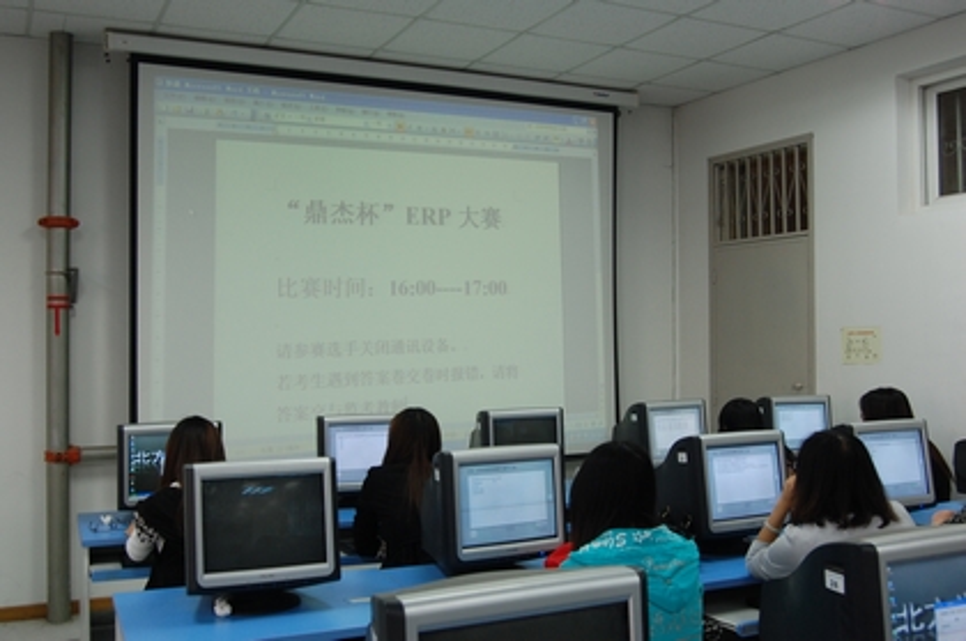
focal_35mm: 36
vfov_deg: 36.8
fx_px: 965
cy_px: 320
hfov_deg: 53.2
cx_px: 483
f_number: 7.1
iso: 400
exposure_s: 1/20
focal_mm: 24
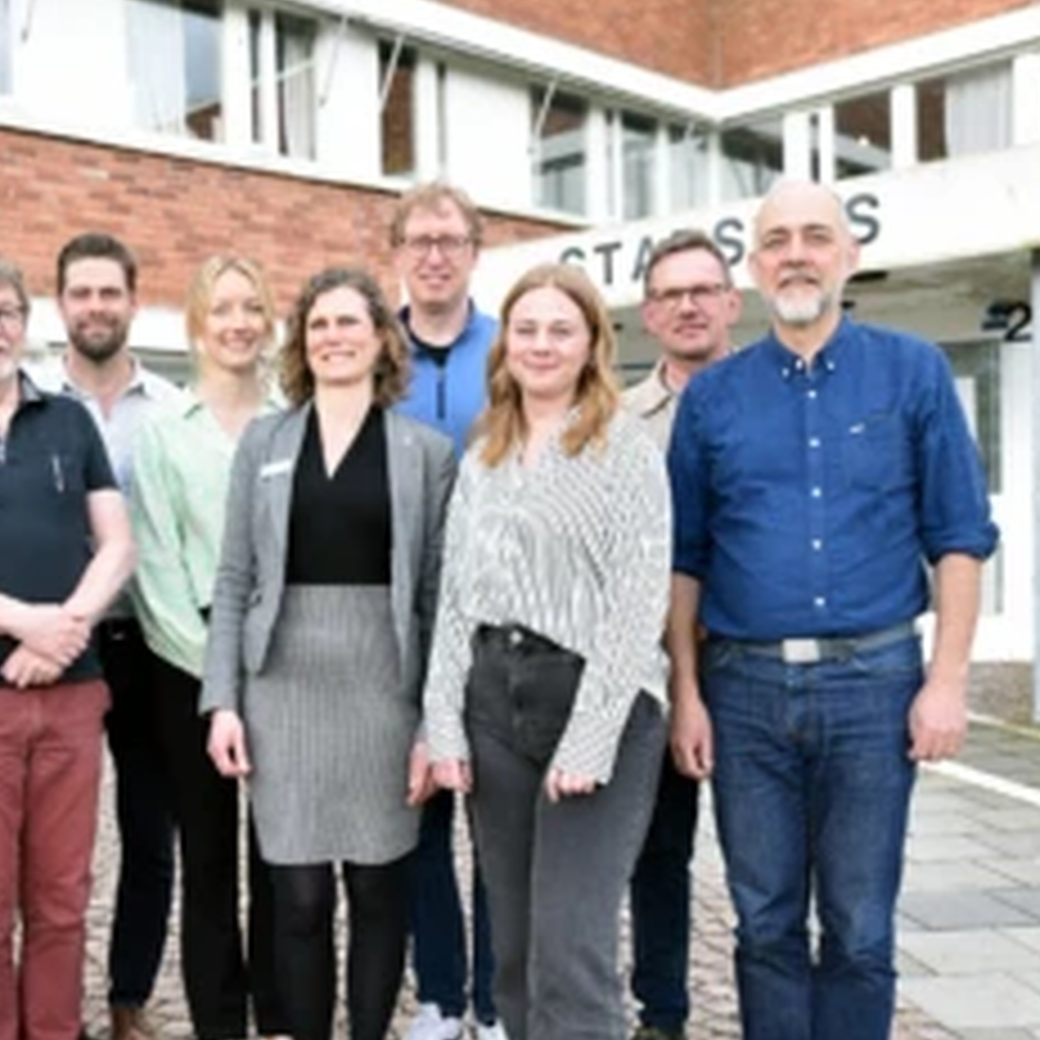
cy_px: 603
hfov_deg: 35.3
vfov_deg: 36.0
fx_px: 1598
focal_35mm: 47
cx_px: 259
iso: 100
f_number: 5
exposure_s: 1/100
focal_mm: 30
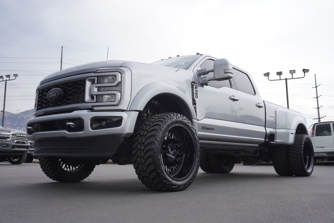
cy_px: 112
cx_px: 167
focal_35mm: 33
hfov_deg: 57.2
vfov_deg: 40.0
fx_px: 306
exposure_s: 1/160
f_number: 6.3
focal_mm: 22
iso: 100
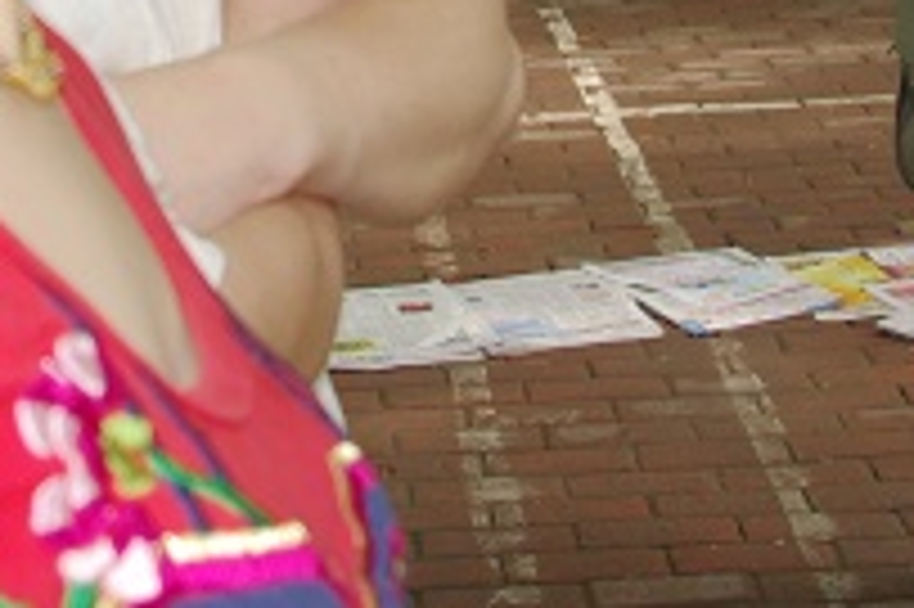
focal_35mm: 134
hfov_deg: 15.3
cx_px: 288
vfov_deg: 9.8
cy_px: -412
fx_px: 3399
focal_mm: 23.13
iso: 200
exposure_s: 1/160
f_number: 4.5
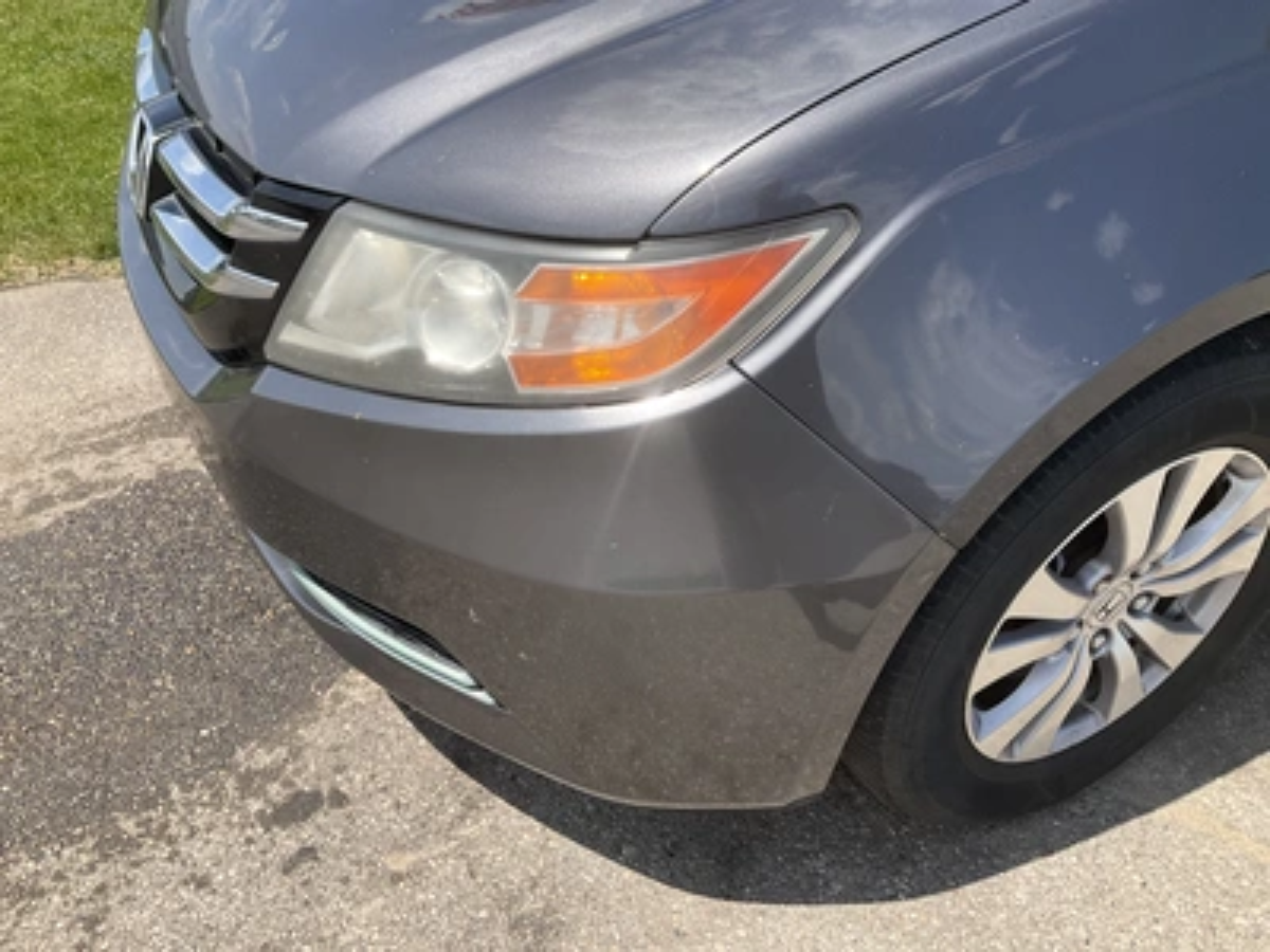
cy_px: 476
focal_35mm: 29
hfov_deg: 61.7
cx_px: 635
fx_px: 1064
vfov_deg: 48.2
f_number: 1.8
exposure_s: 1/1279
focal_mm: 3
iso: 25
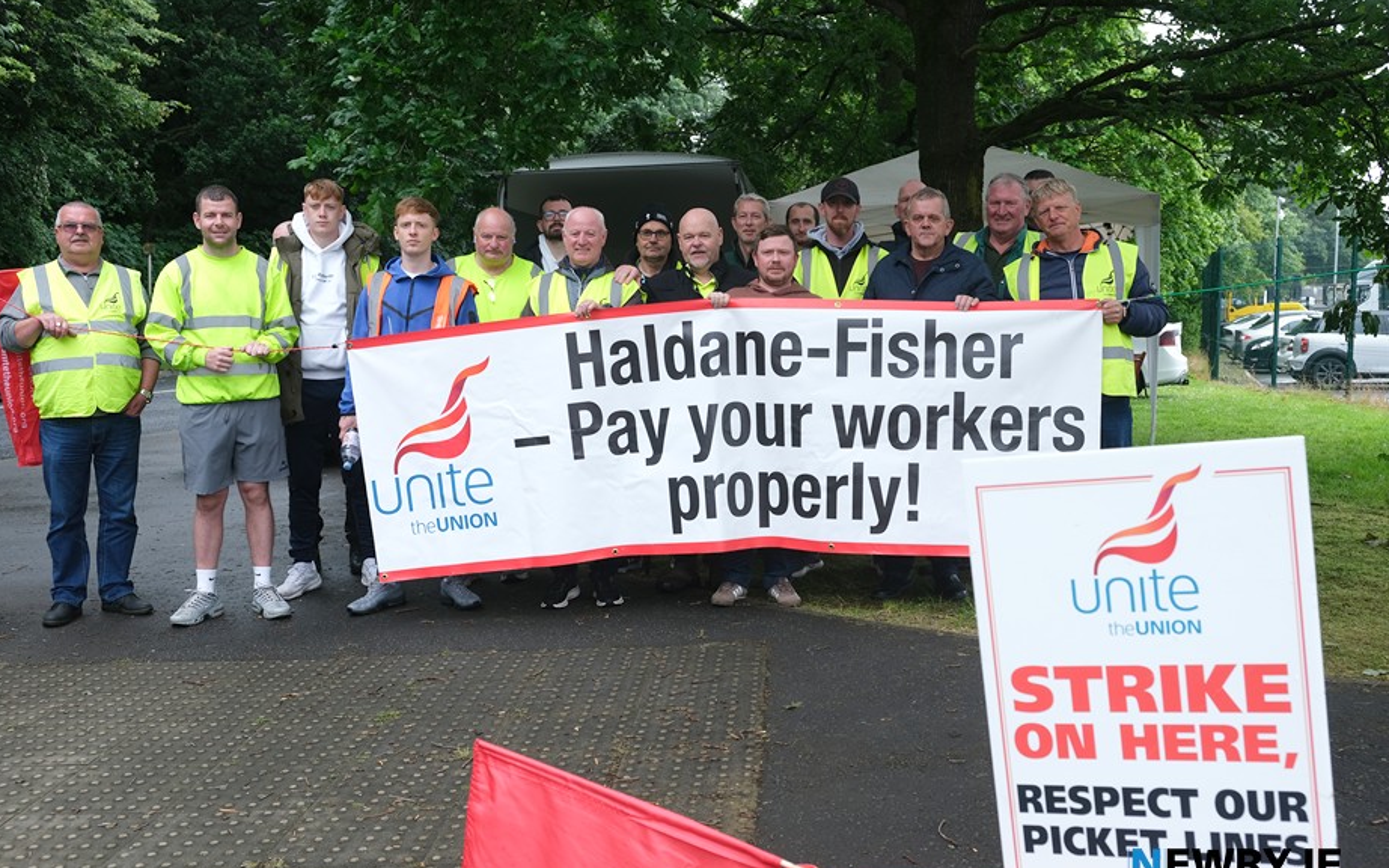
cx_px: 691
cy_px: 461
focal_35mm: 37
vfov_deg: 34.4
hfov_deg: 52.8
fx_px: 1400
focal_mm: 24.3
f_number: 5.6
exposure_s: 1/180
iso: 400
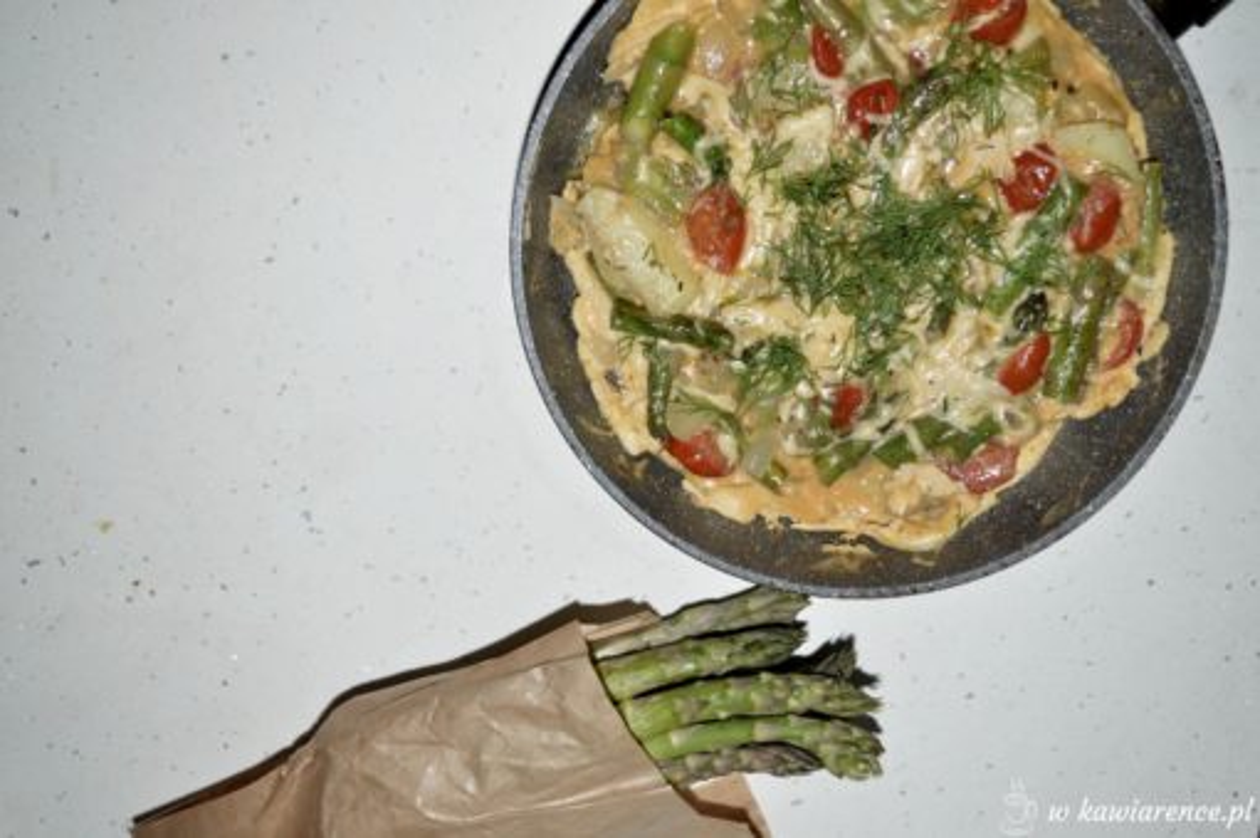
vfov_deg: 32.9
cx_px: 630
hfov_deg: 48.0
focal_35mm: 40
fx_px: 1416
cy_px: 419
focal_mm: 27
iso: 200
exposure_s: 1/200
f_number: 4.5
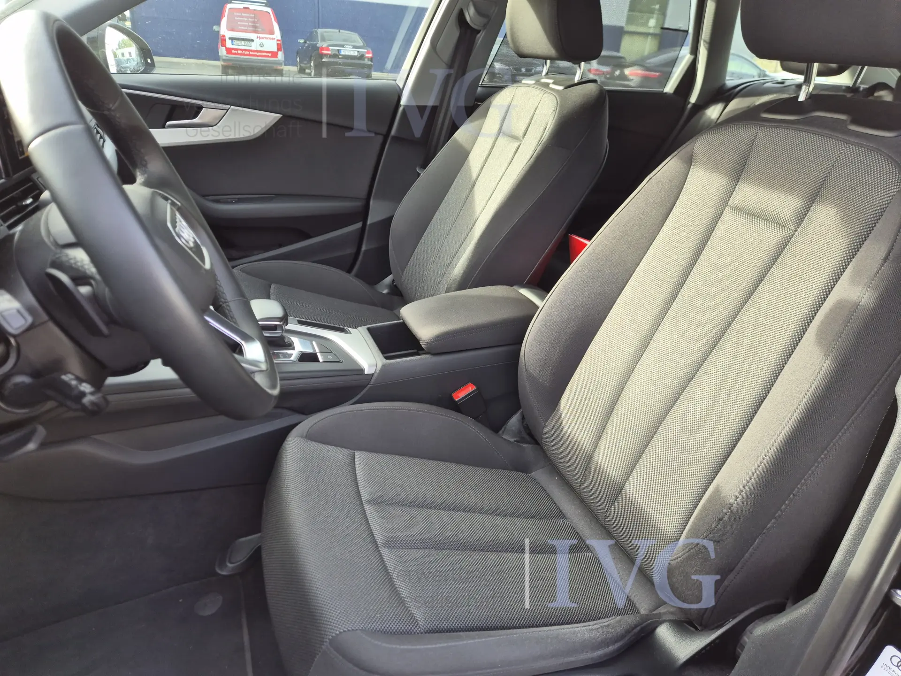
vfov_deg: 58.9
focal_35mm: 23
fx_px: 599
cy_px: 338
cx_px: 450
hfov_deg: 73.9
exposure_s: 1/180
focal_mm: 5.4
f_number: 1.8
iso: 64
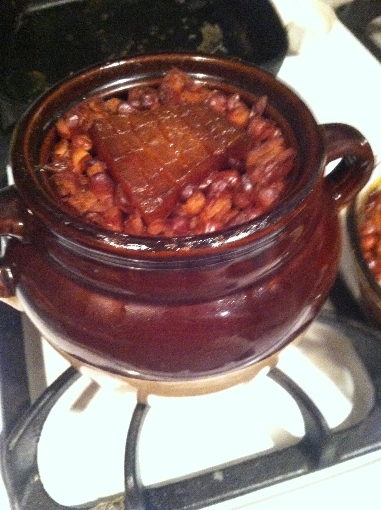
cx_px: 190
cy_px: 255
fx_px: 515
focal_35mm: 35
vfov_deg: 52.7
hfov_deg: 40.6
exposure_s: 1/15
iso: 1000
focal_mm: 3.85
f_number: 2.8
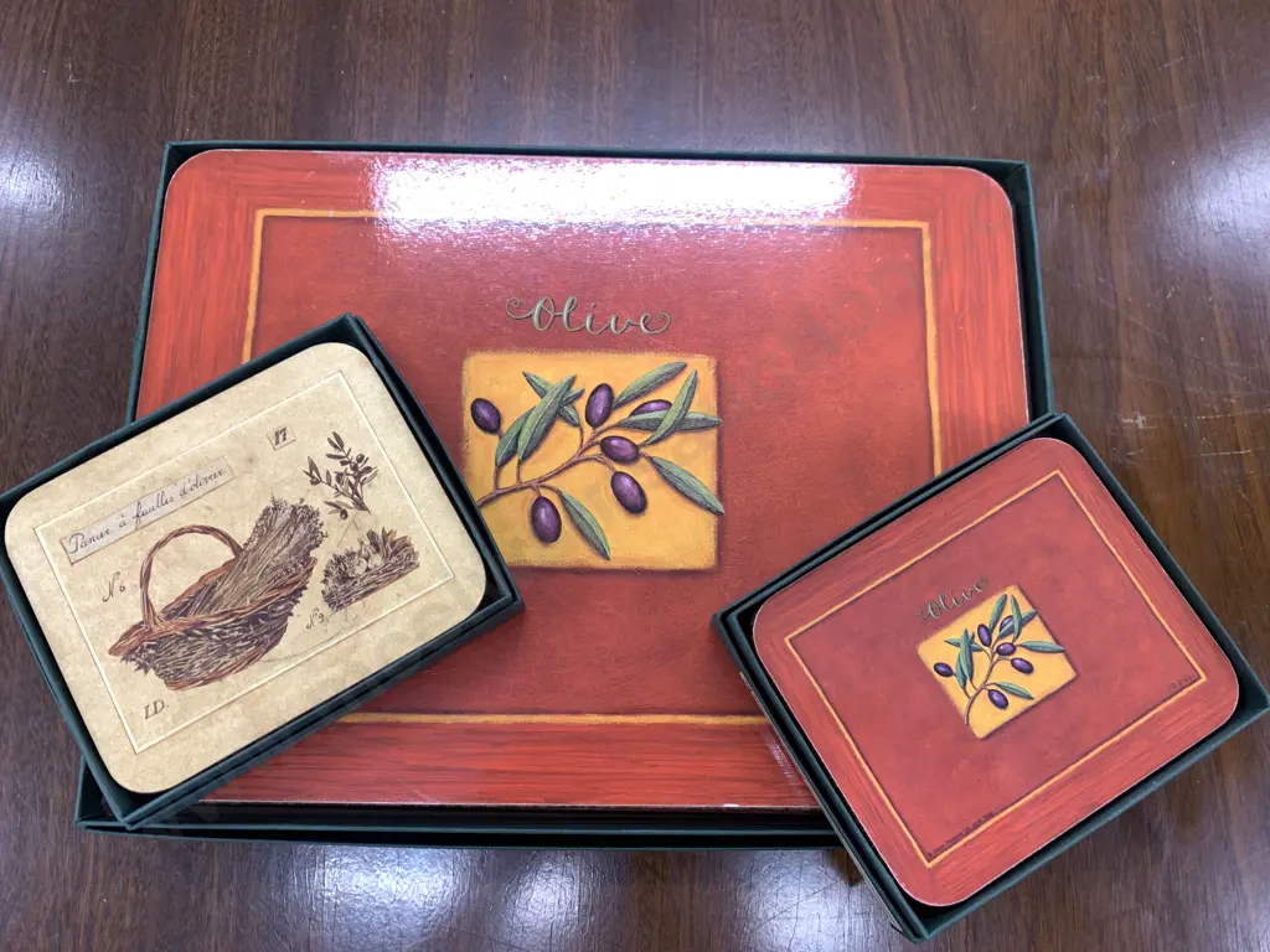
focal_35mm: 26
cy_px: 476
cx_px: 635
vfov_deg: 53.1
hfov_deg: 67.3
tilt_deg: -77.4
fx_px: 954
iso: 64
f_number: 1.8
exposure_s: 1/50
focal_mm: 4.25
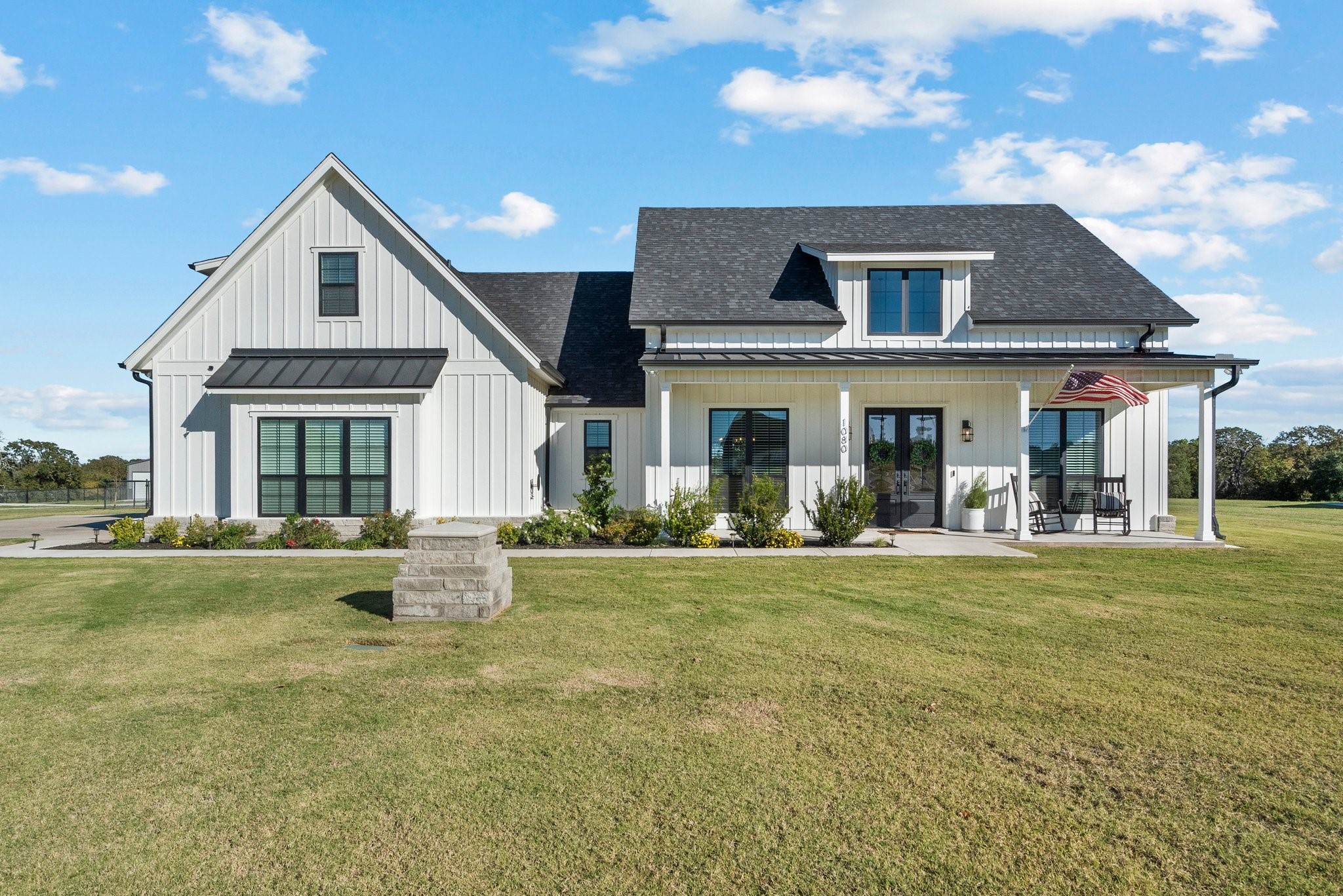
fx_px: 709
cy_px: 448
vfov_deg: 64.6
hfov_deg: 86.9
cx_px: 672
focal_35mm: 19
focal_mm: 19
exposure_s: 1/500
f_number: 11
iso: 1600
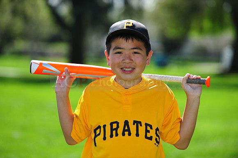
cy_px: 79
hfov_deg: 11.8
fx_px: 1156
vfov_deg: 7.8
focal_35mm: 175
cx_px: 119
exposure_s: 1/800
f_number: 4.5
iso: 200
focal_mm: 175
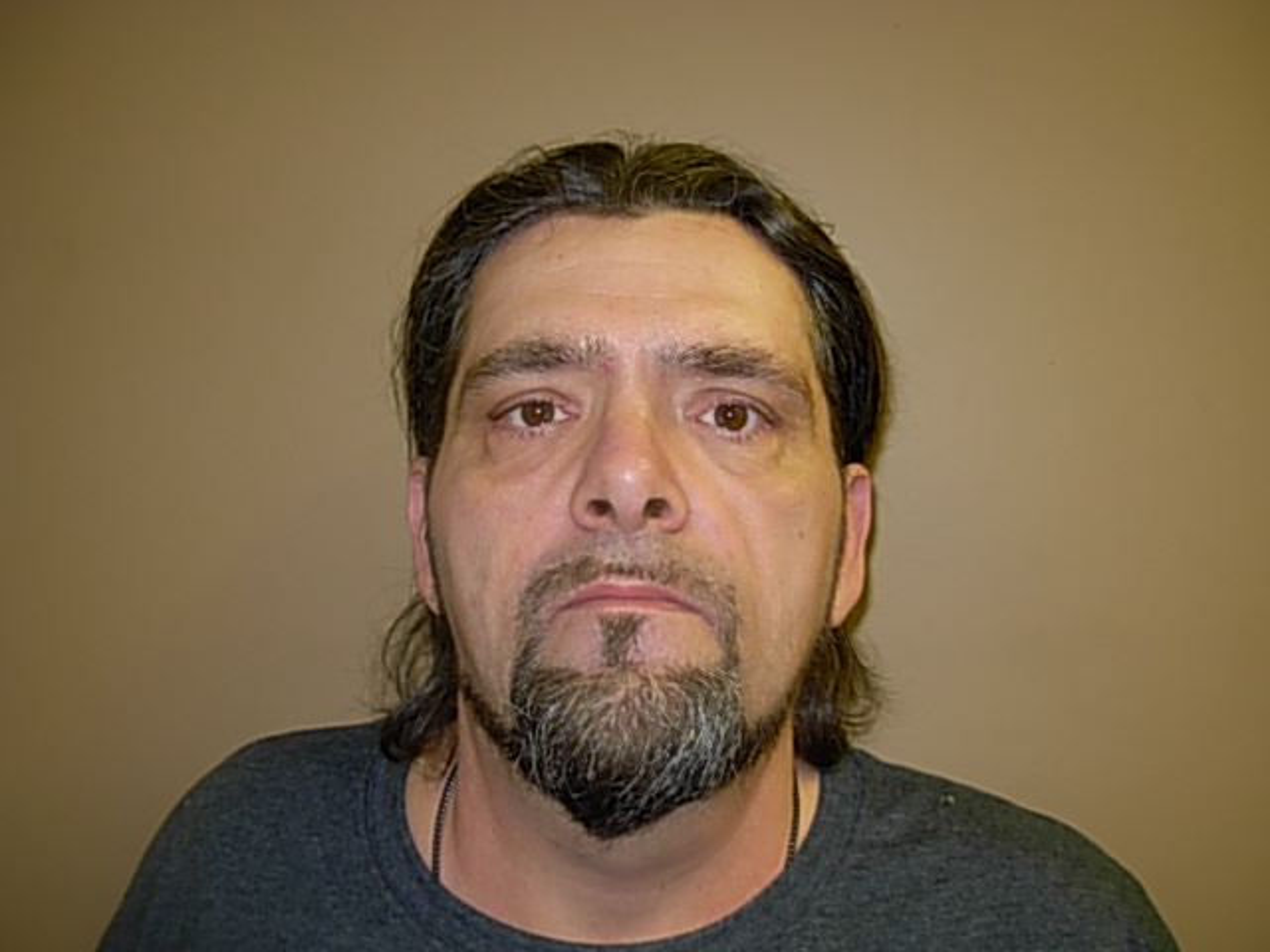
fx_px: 1394
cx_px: 635
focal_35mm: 38
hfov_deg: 49.0
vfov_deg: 37.7
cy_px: 476
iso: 79
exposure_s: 1/22.6
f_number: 2.9
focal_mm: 6.3
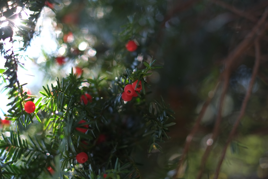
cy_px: 90
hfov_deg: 37.5
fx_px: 395
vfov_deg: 25.5
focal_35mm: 53
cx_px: 134
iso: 200
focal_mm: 35
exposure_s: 1/1000
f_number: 1.4
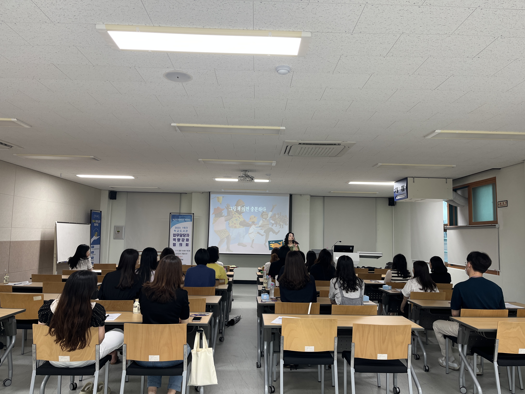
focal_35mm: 26
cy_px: 197
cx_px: 262
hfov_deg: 67.3
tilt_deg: +5.7
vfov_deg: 53.1
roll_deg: -1.3
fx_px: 394
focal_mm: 5.1
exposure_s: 1/60
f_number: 1.6
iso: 64
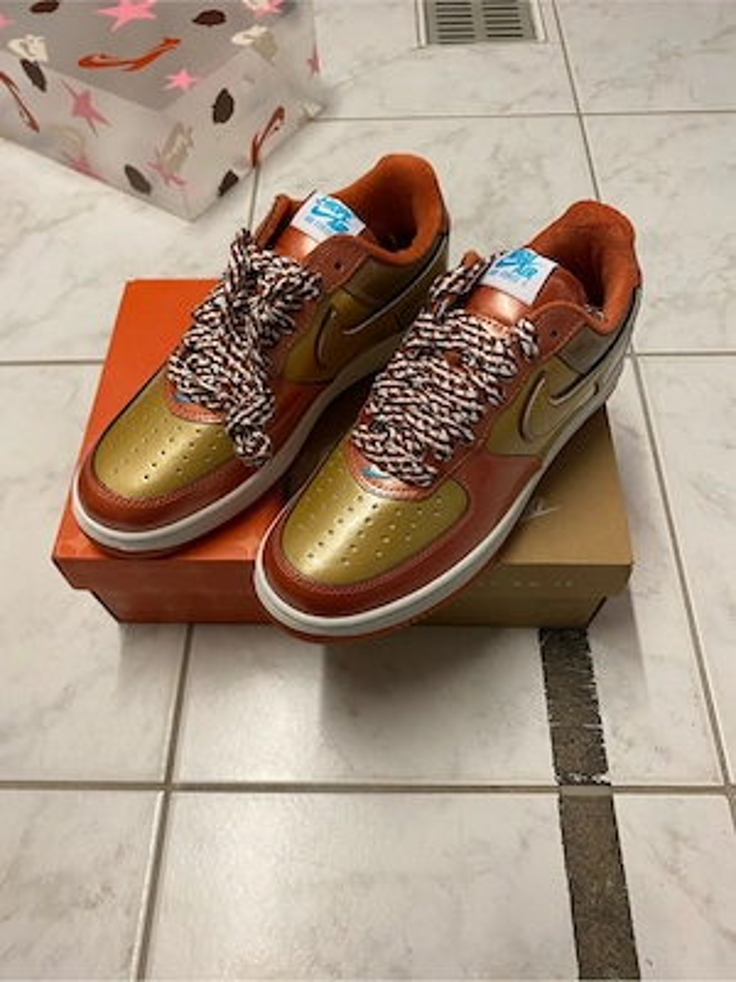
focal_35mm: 26
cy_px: 491
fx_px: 737
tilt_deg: -57.1
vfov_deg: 67.3
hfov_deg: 53.1
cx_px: 368
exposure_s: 1/50
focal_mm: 4.25
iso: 160
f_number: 1.8
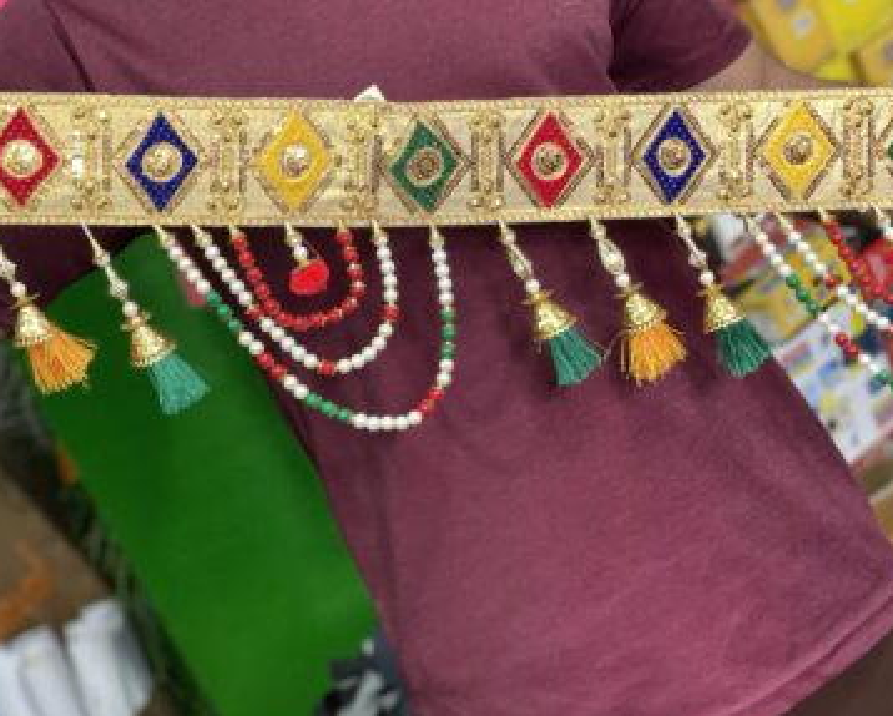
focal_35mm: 85
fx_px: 2248
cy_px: 382
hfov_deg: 22.5
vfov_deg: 18.1
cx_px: 417
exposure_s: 1/33
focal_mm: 6
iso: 250
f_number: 2
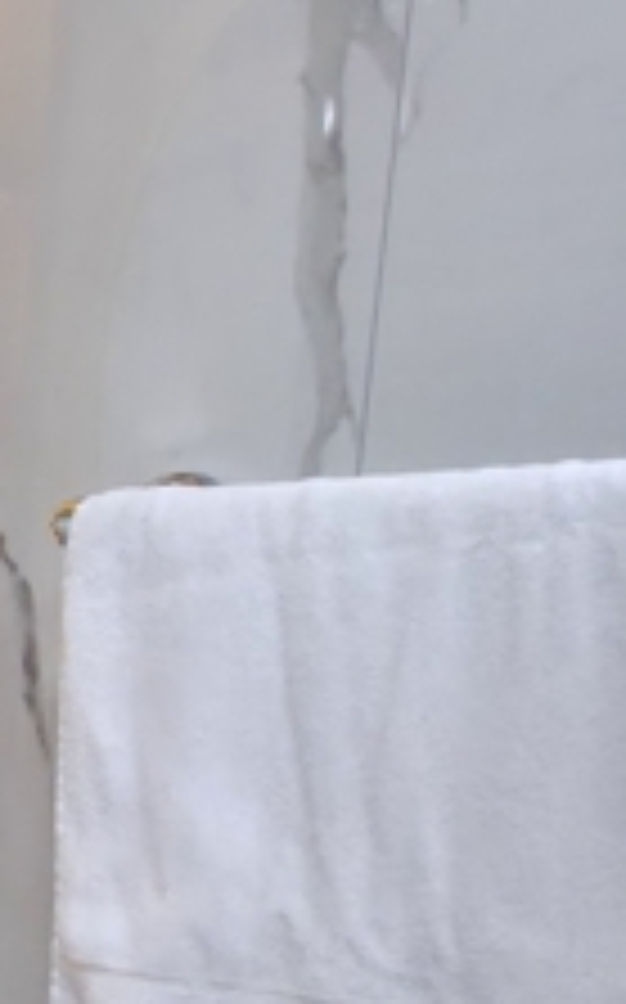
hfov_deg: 8.5
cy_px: 896
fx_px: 2434
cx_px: -1774
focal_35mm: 89
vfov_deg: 22.8
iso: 80
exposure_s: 1/50
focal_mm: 2.2
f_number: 1.9
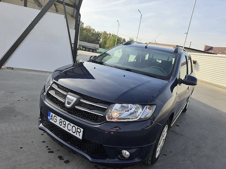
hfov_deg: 73.9
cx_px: 113
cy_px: 84
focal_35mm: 23
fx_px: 150
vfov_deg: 58.9
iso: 64
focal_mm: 6.5
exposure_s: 1/10000
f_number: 1.4
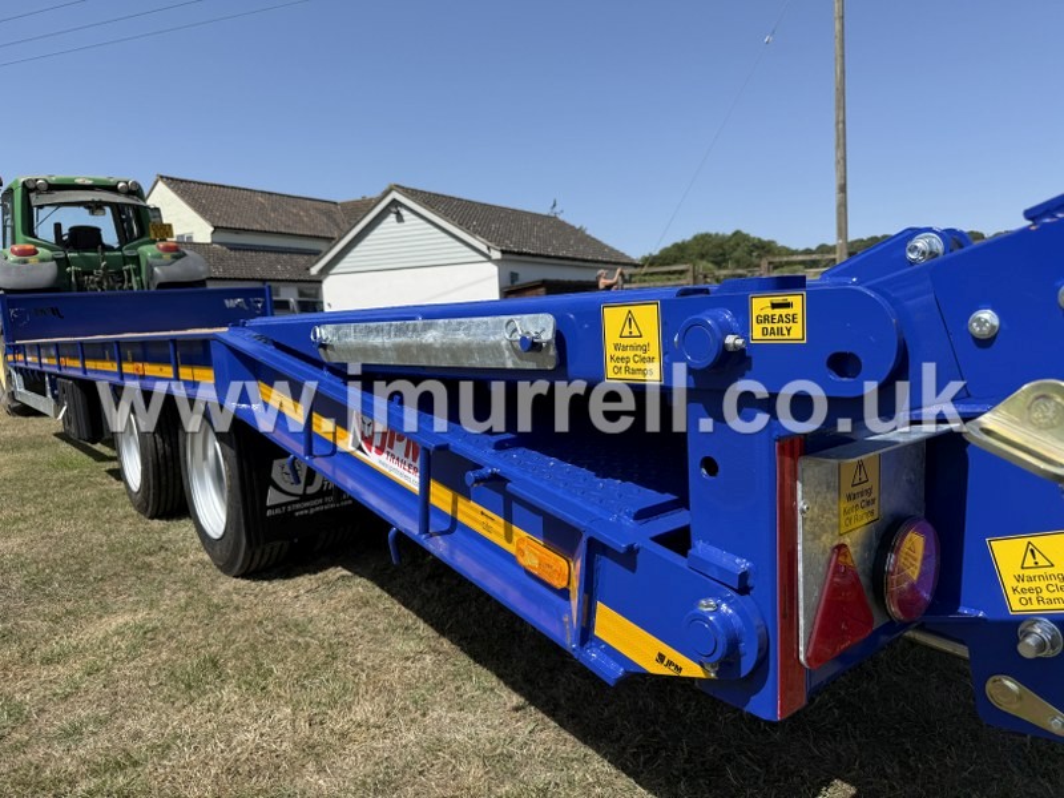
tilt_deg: -7.9
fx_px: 738
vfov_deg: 56.8
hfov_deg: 71.6
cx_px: 532
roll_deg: +2.4
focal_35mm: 24
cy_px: 399
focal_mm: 6.76
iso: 80
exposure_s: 1/3953
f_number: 1.78
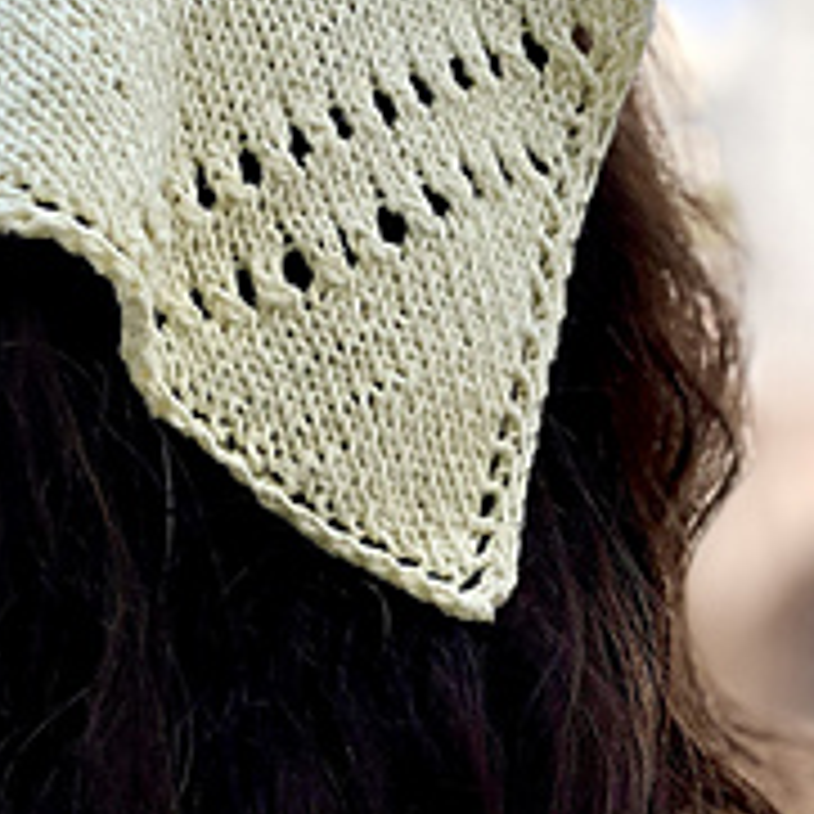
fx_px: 5002
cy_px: 250
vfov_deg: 9.3
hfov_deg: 9.2
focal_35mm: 188
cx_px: 9
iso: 32
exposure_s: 1/536
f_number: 2.8
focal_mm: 9
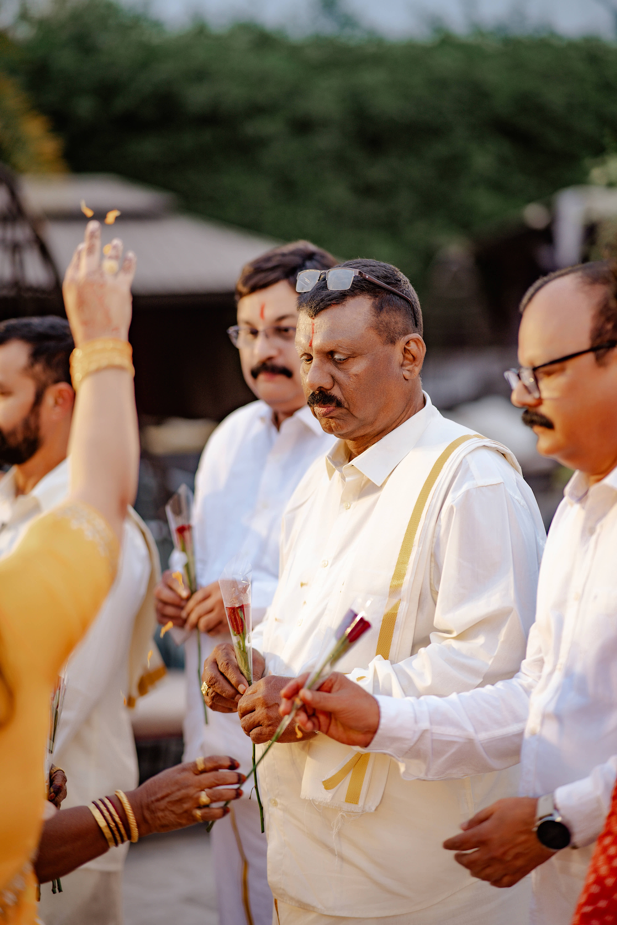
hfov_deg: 16.1
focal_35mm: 85
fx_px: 2185
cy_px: 462
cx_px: 308
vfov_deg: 23.9
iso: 250
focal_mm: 85
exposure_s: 1/400
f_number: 1.6
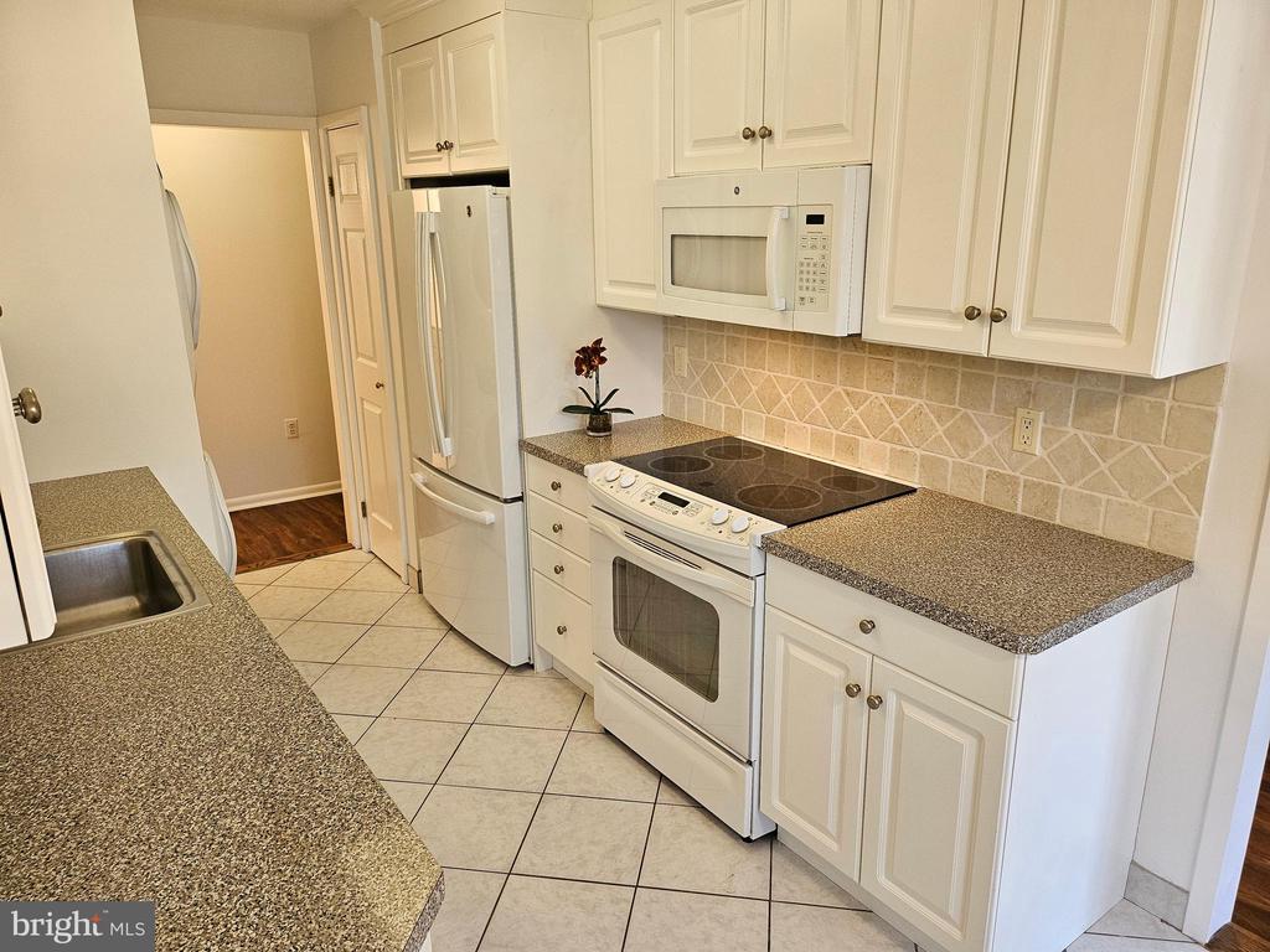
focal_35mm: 24
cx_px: 635
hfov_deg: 71.6
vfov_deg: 56.8
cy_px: 476
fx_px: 881
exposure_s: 1/120
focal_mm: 5
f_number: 1.8
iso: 160
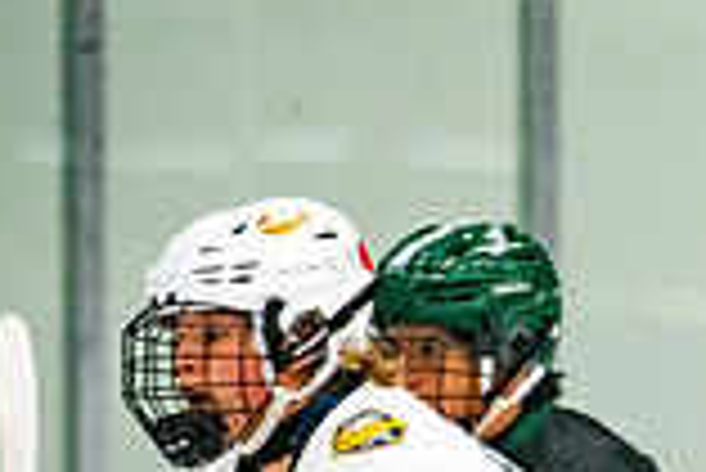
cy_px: 782
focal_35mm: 756
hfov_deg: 2.7
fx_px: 14839
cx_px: 1437
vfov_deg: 1.8
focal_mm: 165
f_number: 2.8
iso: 3200
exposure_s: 1/640
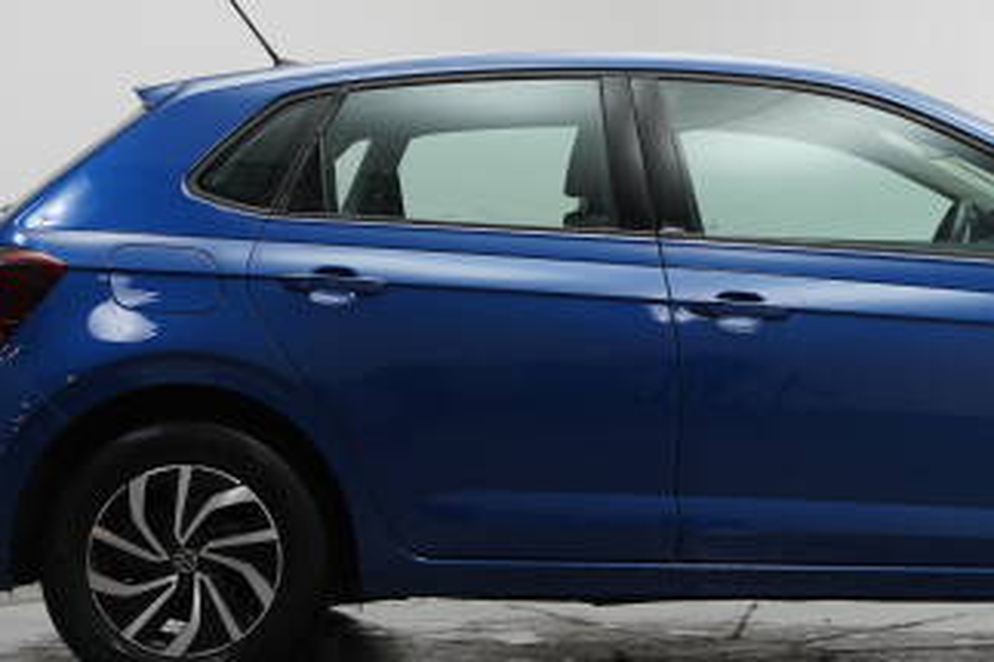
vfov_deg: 14.6
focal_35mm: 93
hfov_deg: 21.6
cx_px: 757
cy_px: 333
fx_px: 2577
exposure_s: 1/160
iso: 1250
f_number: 4
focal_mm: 47.2
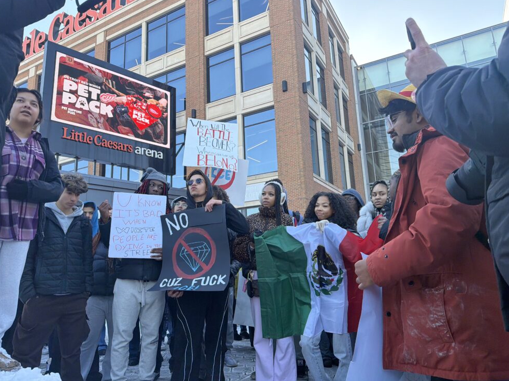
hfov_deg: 69.4
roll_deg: +2.5
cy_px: 191
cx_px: 245
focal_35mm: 25
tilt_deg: +11.5
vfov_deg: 54.9
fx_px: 368
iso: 320
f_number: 1.78
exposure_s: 1/1901
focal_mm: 6.76
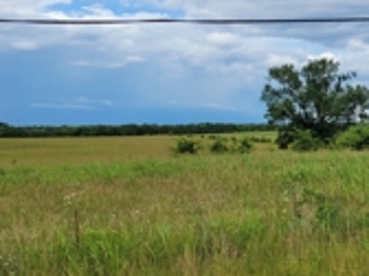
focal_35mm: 62
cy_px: 129
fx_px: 661
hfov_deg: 29.9
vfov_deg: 23.6
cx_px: 332
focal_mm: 5.4
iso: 40
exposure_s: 1/2607
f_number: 1.8
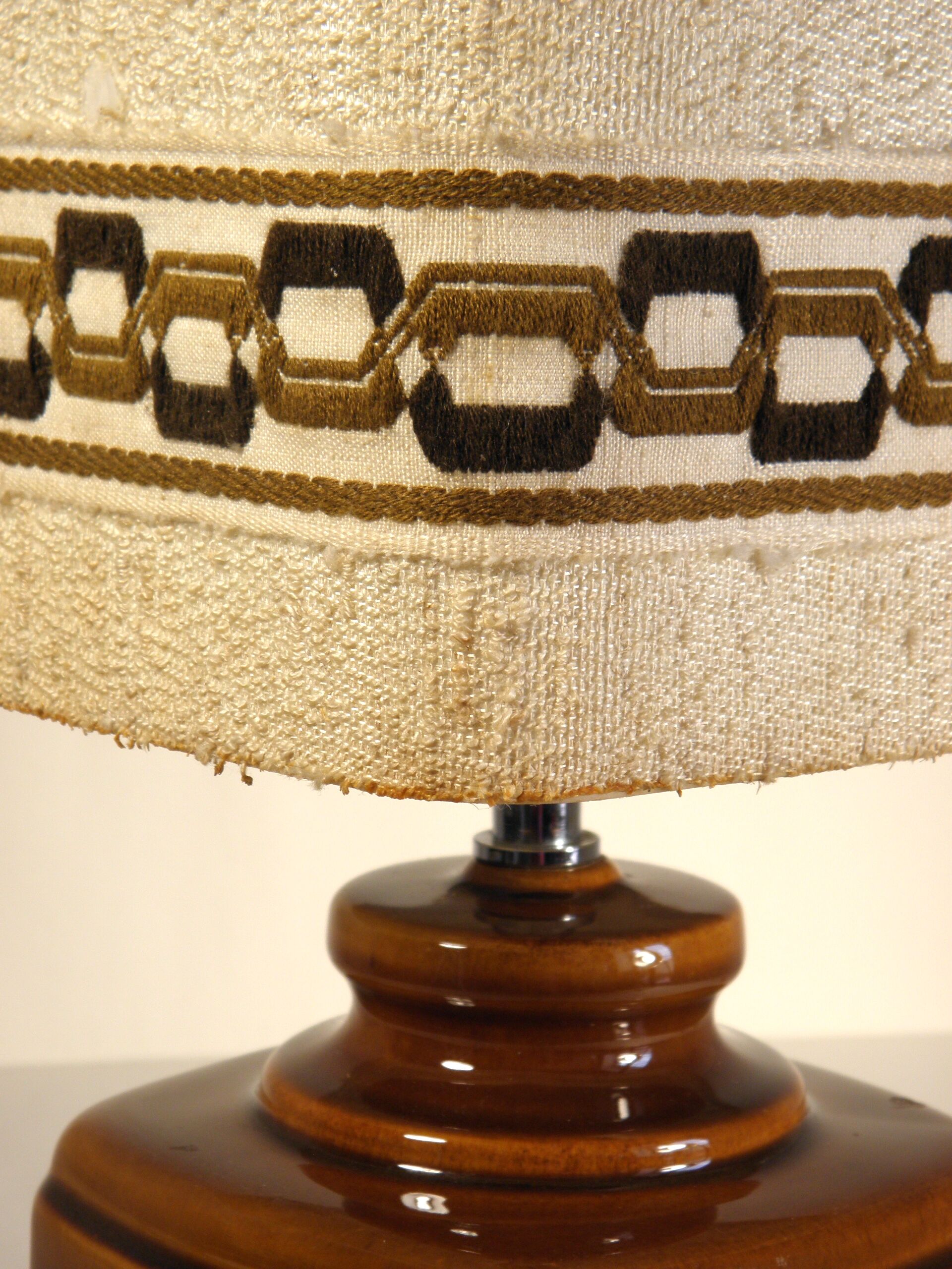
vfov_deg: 24.4
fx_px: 2934
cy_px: 634
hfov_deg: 18.4
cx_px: 476
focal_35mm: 80
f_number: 4.4
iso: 100
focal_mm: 14.3
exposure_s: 1/50
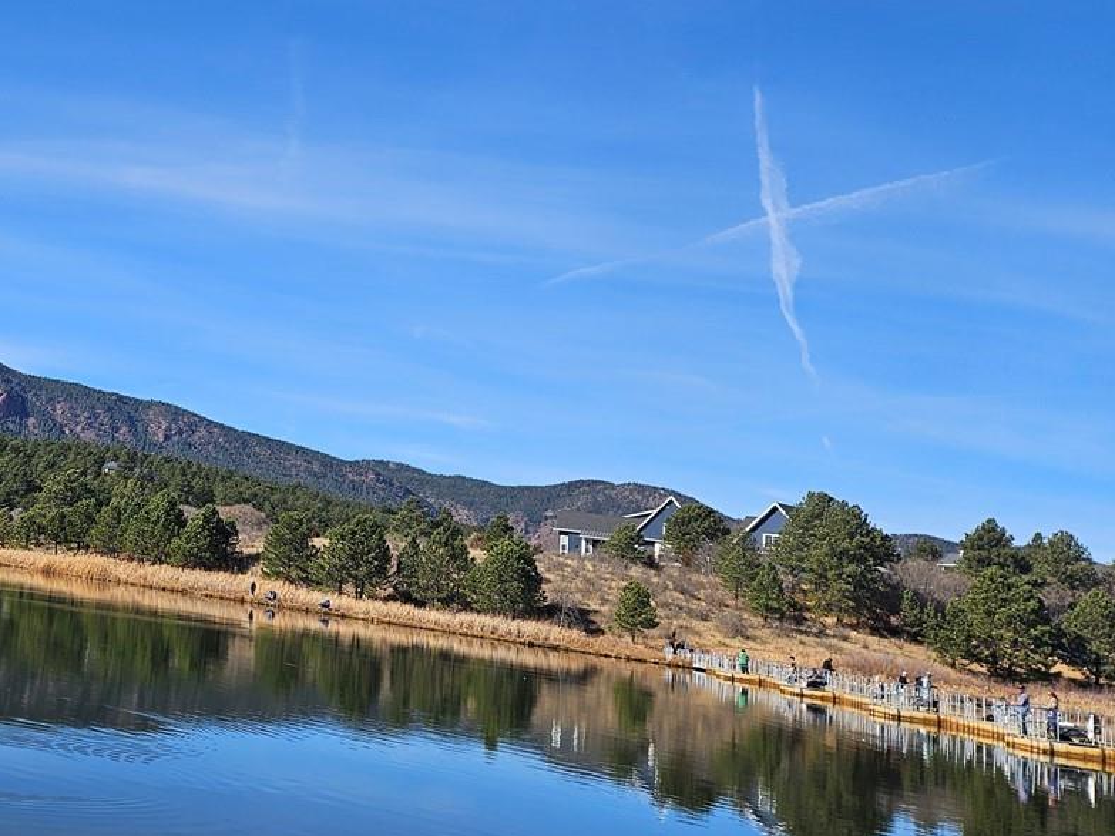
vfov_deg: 30.7
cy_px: 283
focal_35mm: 47
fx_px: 1514
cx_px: -1
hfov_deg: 36.4
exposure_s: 1/1904
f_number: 1.8
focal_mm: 5.4
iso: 25
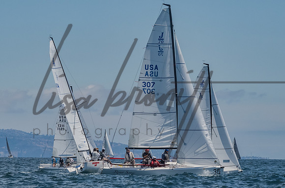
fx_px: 2312
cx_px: 110
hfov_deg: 7.1
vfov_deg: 4.7
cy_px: 128
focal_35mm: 293
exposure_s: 1/1600
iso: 640
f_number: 14
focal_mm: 135
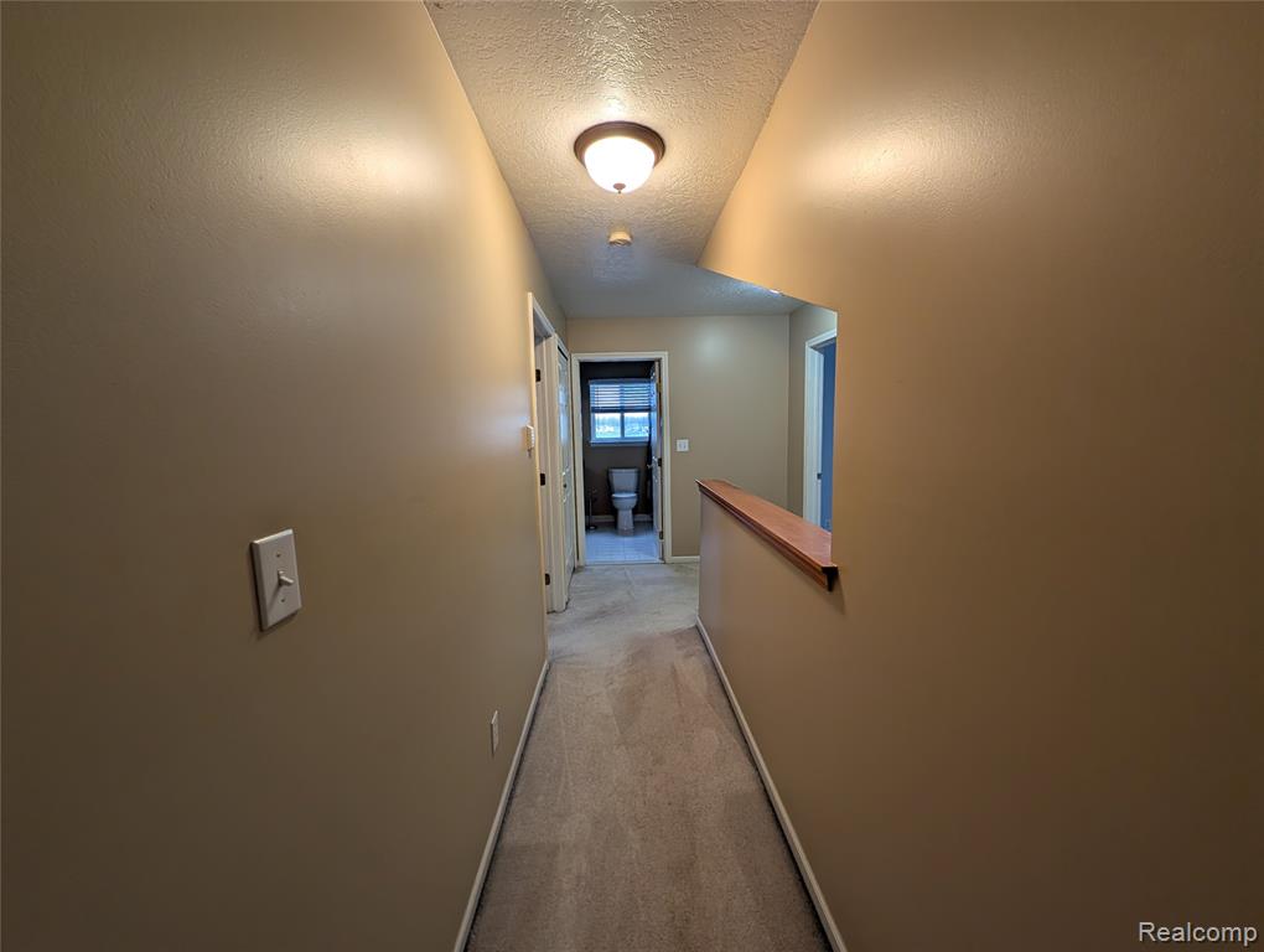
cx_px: 632
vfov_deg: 94.6
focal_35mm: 12
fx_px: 439
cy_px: 476
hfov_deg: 110.5
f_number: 1.95
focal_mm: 2.23
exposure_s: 1/30
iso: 47
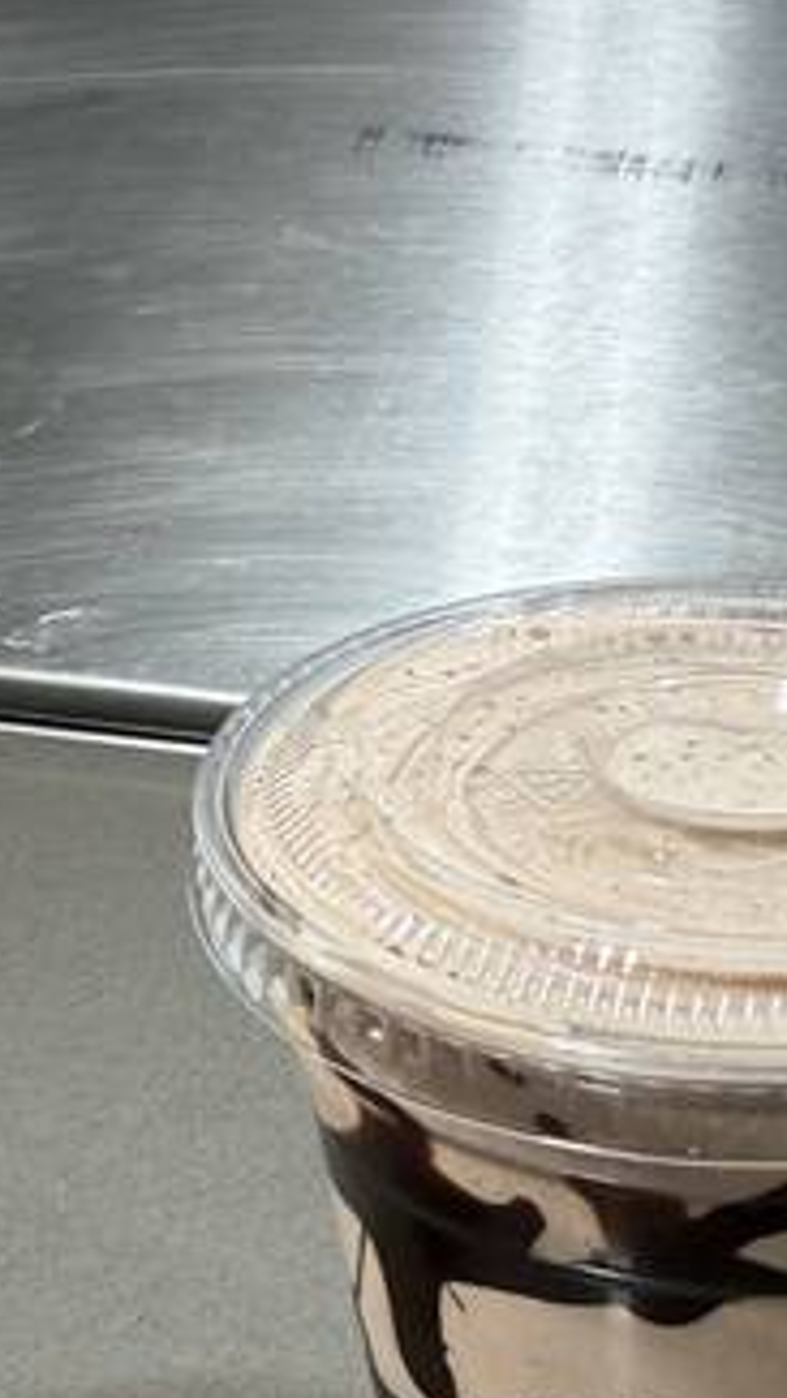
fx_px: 2187
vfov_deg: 33.0
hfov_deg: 19.7
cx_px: 804
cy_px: 1344
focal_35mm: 59
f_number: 2.2
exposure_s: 1/120
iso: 80
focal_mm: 2.22
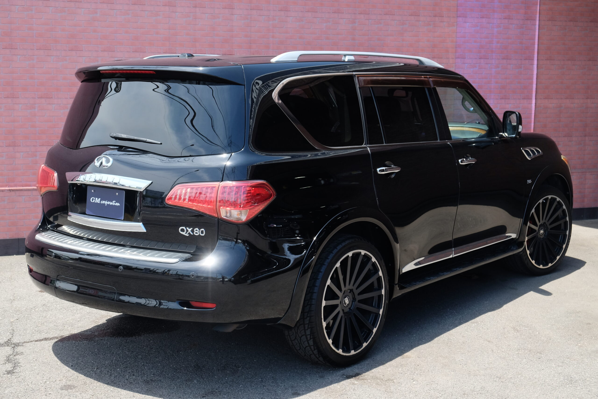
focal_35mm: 49
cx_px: 299
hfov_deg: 40.3
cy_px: 200
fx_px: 814
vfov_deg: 27.5
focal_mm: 32.9
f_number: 5.6
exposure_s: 1/340
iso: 400
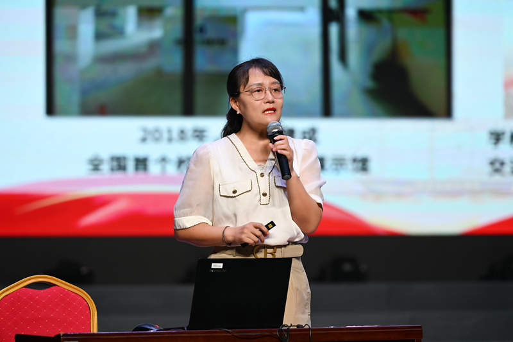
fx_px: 2849
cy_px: 171
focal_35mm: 200
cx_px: 256
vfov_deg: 6.9
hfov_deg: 10.3
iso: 1000
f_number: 4
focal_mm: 200
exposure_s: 1/250
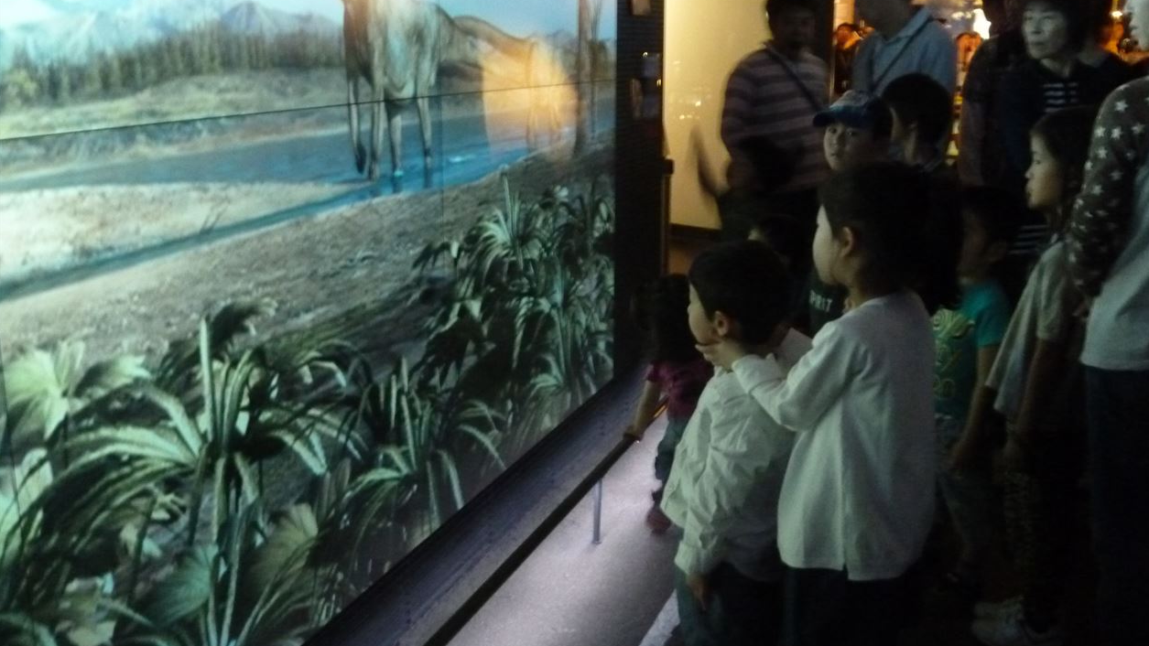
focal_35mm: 40
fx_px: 1219
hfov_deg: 50.5
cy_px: 323
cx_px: 581
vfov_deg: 29.7
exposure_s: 1/10
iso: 800
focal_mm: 6.3
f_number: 3.3
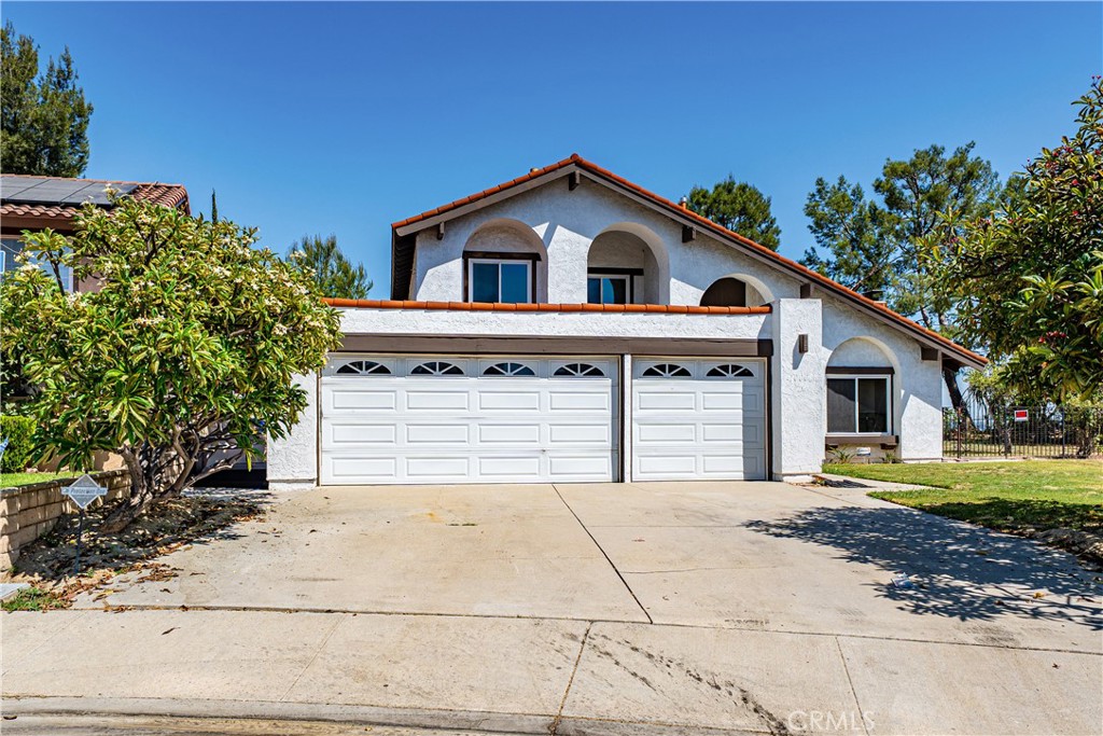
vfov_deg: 47.9
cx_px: 552
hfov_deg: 67.4
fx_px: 827
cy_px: 368
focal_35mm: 27
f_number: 6.3
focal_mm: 18
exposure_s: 1/400
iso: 80
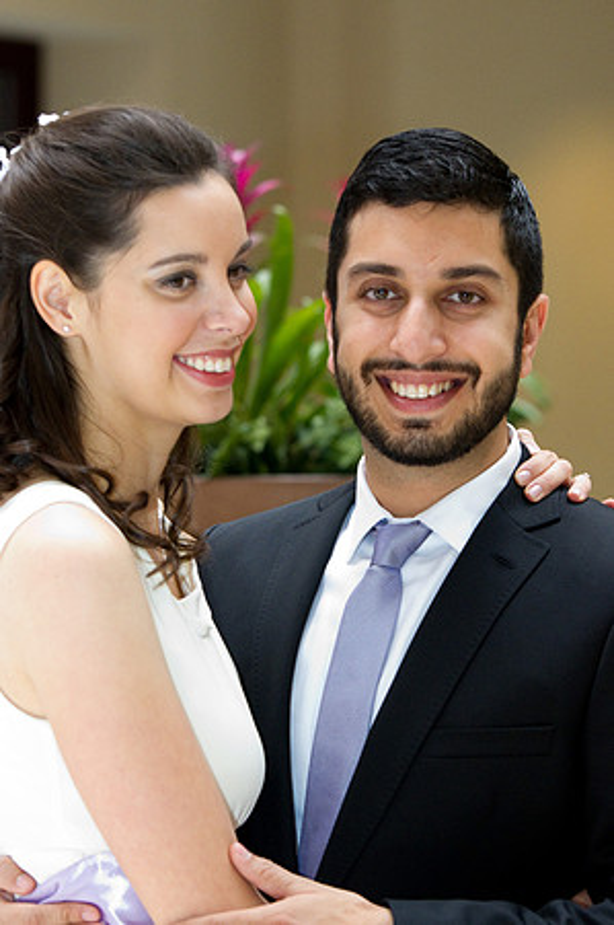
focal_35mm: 150
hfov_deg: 9.1
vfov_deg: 13.7
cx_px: 307
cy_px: 462
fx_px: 3846
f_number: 5
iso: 3200
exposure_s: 1/160
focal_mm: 100
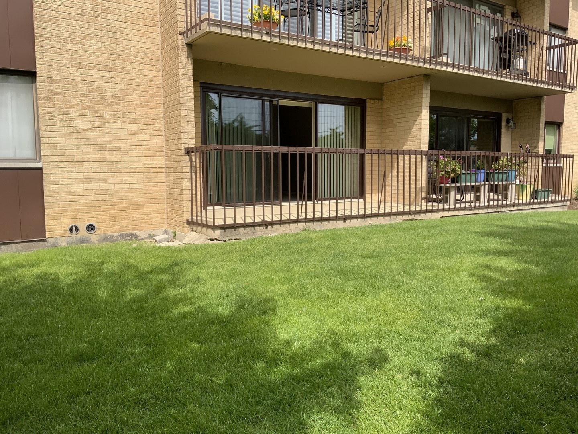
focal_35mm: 29
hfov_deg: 61.7
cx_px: 289
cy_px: 217
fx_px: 484
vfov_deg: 48.2
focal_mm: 3
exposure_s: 1/944
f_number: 1.8
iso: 16
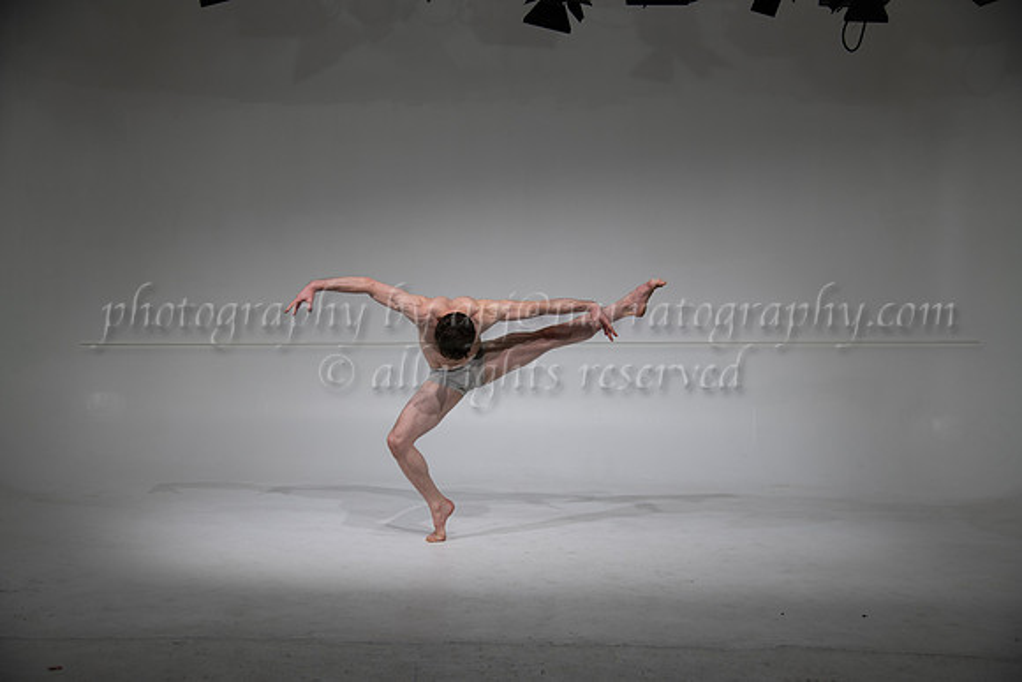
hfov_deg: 48.4
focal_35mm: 40
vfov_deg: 33.4
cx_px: 511
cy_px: 341
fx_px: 1136
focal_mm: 40
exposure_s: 1/250
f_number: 4
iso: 400
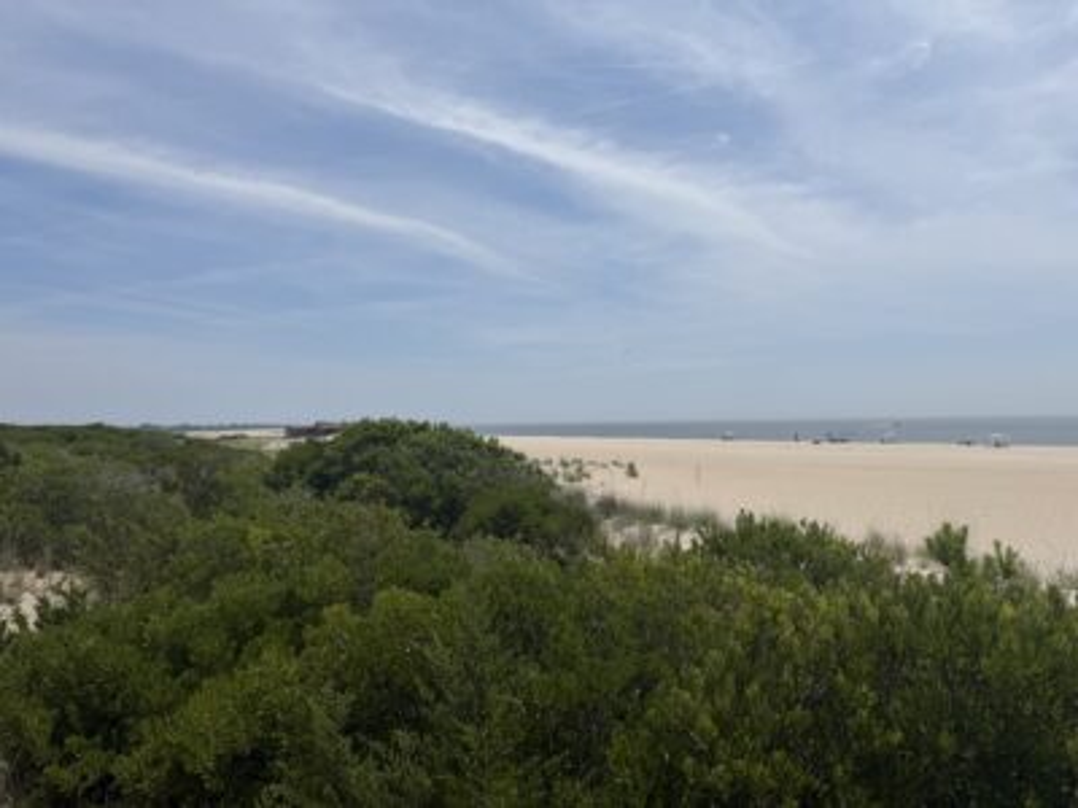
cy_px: 404
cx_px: 539
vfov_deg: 56.8
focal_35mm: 24
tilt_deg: +0.9
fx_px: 747
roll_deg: +1.0
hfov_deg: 71.6
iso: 80
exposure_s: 1/10309
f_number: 1.78
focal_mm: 6.76
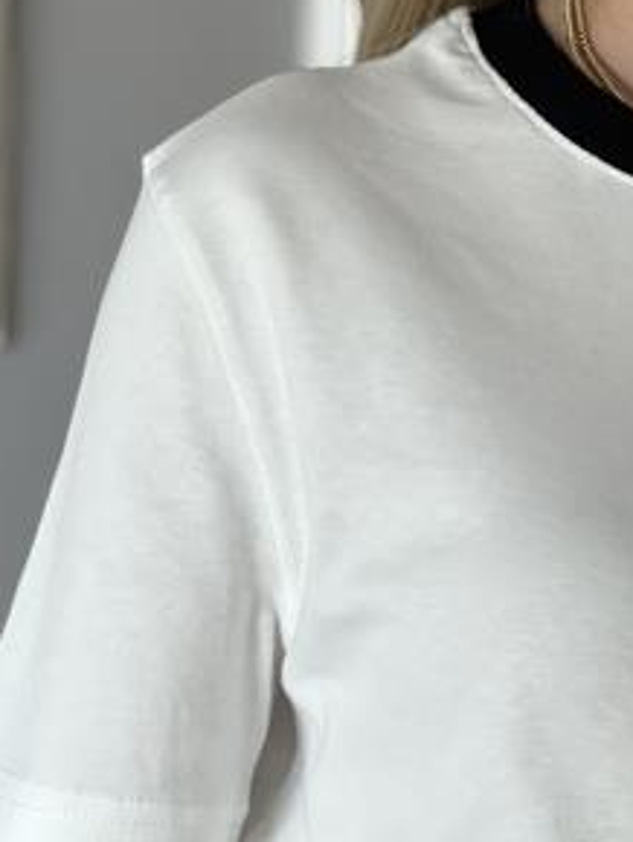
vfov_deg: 14.3
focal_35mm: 138
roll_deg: -1.4
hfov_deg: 10.8
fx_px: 3360
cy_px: 459
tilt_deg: -4.6
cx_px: 328
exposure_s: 1/121
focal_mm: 9
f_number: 2.8
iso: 50
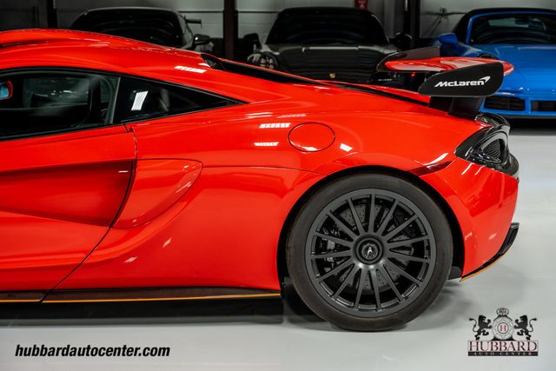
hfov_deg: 31.4
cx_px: 278
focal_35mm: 64
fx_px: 989
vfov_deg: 21.3
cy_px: 186
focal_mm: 64
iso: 800
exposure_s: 1/60
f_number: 5
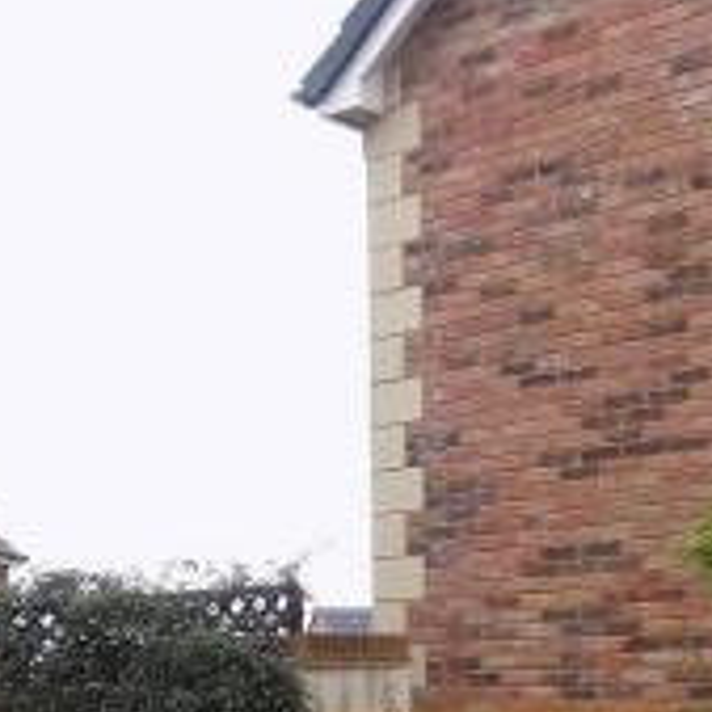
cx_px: 158
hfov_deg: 24.3
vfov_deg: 22.3
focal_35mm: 70
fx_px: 1629
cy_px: 904
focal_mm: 4
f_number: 3.1
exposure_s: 1/80
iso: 80
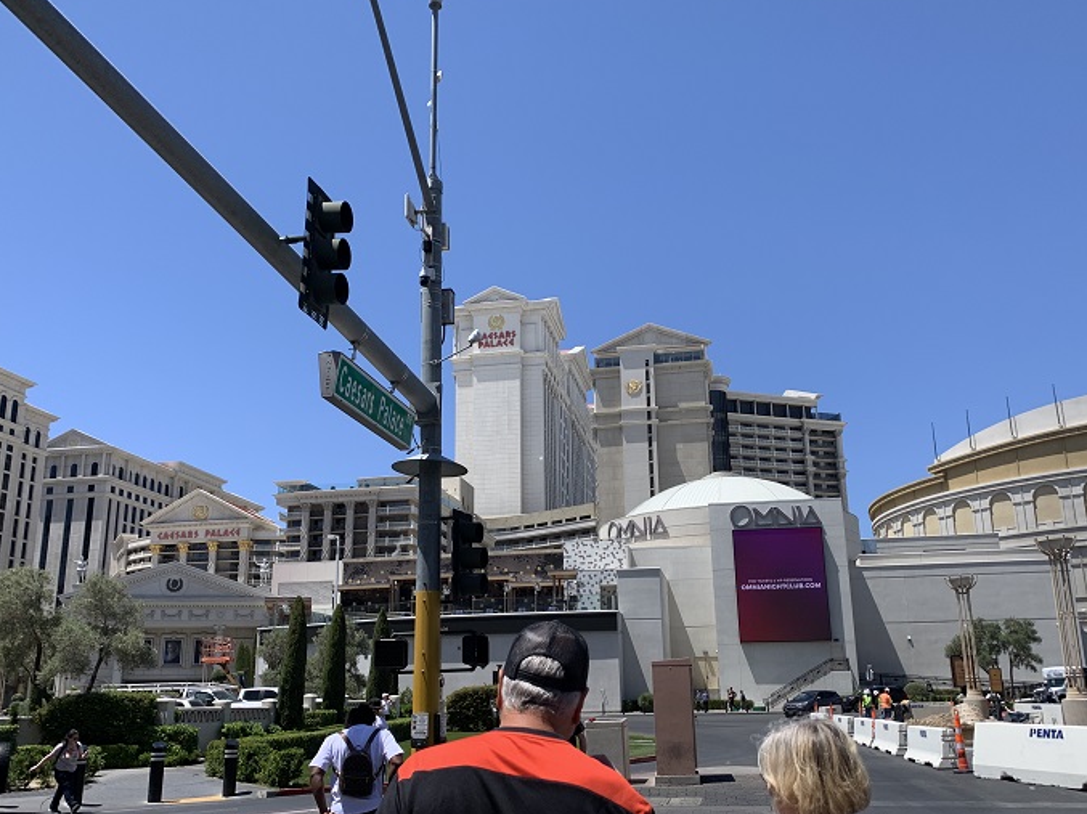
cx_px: 560
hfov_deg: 58.4
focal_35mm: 31
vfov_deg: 45.3
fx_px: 973
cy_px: 462
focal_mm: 4.25
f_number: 1.8
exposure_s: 1/2075
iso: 25
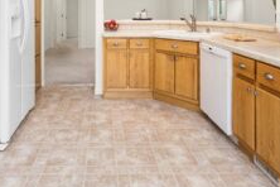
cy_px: 26
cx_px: 107
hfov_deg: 66.5
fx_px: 210
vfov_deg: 44.5
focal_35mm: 27
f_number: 7.1
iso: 200
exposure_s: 1/60
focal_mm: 15
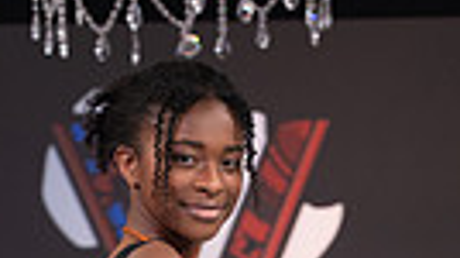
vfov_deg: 3.7
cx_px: 215
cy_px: 695
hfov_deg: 6.8
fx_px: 3862
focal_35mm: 317
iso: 2000
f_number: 5.6
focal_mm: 90
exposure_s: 1/400
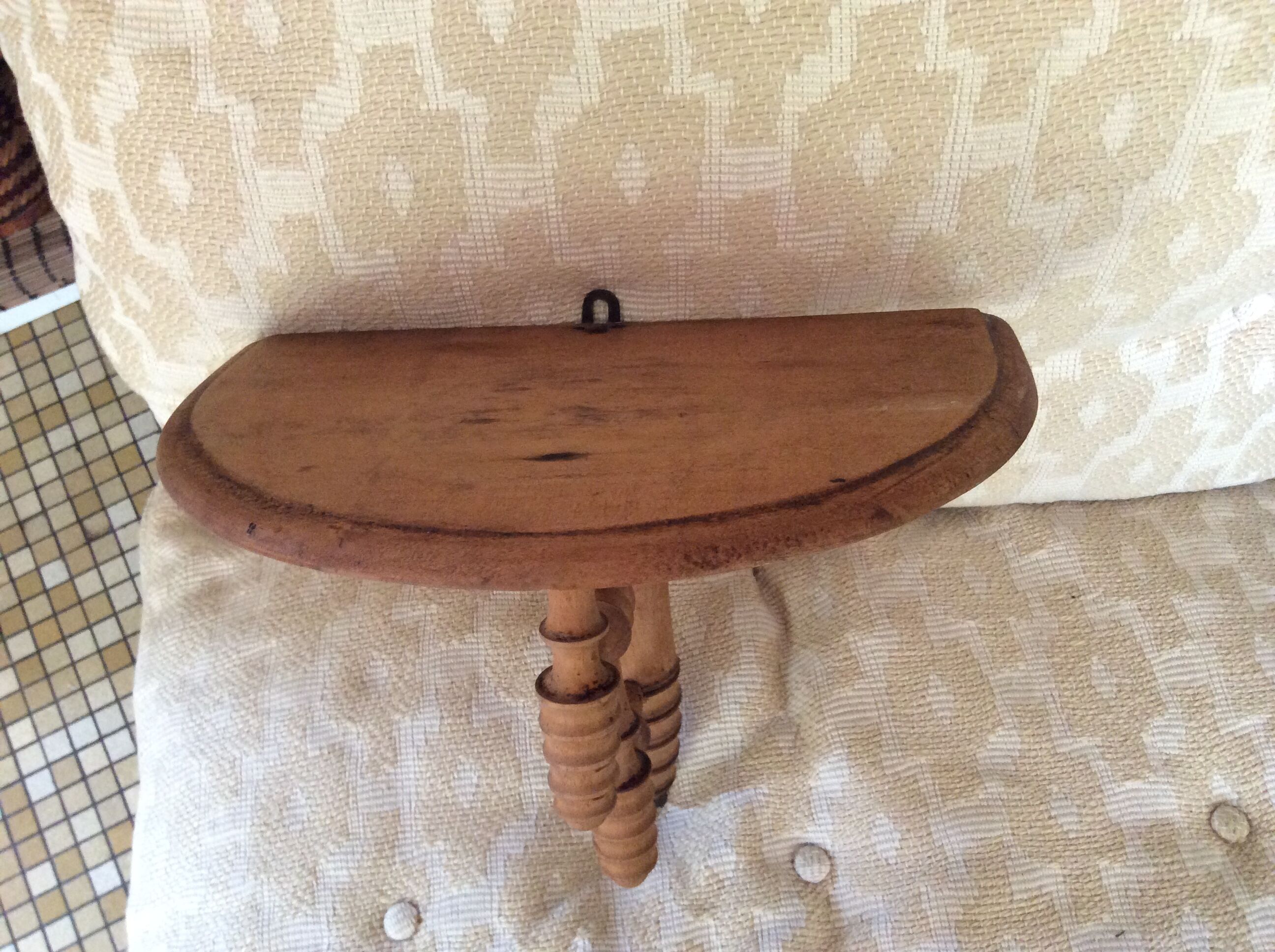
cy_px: 476
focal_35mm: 32
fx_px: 1177
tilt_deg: -72.0
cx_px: 638
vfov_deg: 44.1
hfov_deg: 56.9
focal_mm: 3.3
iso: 200
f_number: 2.4
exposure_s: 1/25
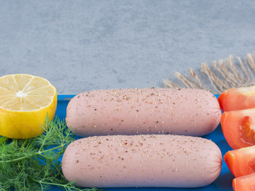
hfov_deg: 14.5
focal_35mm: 136
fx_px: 1001
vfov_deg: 10.9
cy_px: 151
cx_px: 139
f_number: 8
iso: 100
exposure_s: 1/125
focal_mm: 50
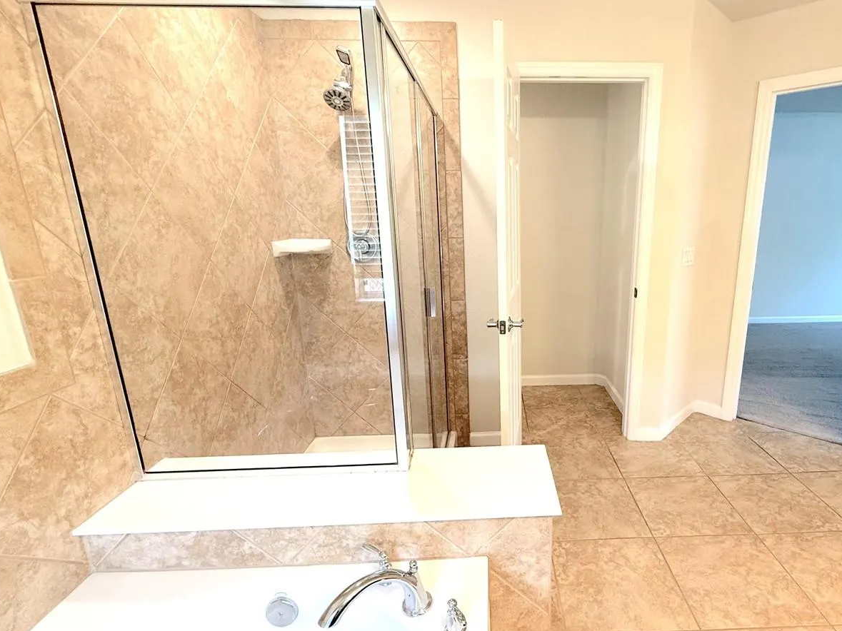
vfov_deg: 68.6
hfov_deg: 83.4
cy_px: 331
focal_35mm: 19
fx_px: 462
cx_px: 515
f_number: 2.2
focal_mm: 2.22
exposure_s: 1/120
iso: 250
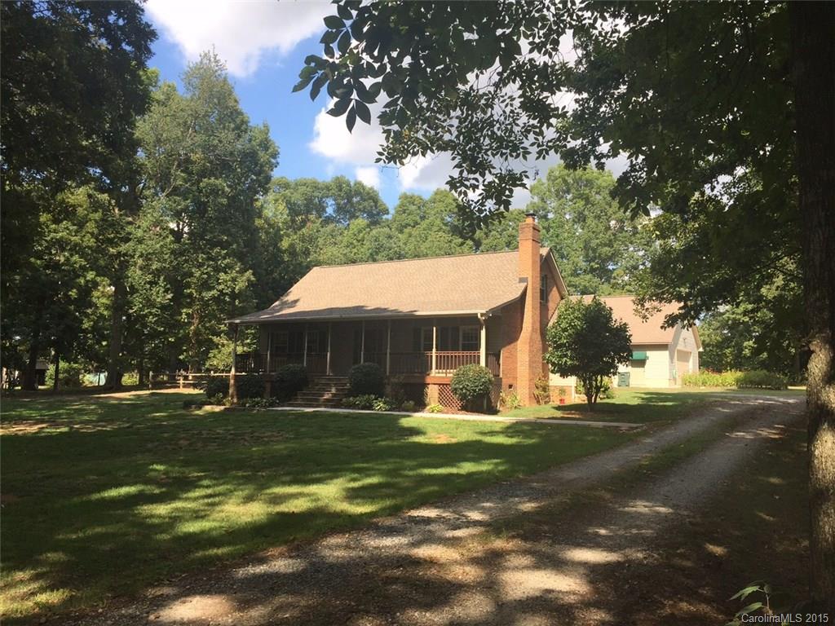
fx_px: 700
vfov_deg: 48.2
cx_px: 418
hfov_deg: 61.7
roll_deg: -2.1
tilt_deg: +6.3
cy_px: 313
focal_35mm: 29
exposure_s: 1/706
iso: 32
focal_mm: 4.15
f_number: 2.2
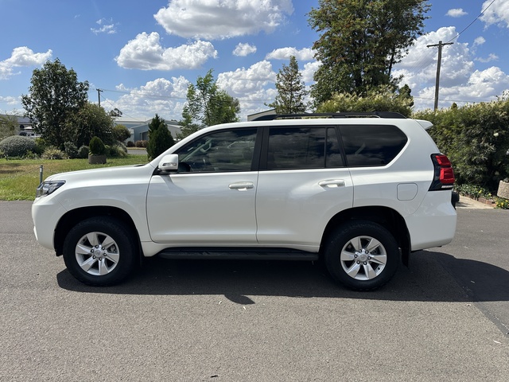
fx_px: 353
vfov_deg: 56.8
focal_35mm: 24
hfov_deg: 71.6
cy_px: 191
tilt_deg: -4.0
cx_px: 254
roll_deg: -0.9
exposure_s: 1/5525
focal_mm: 6.86
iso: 80
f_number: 1.78
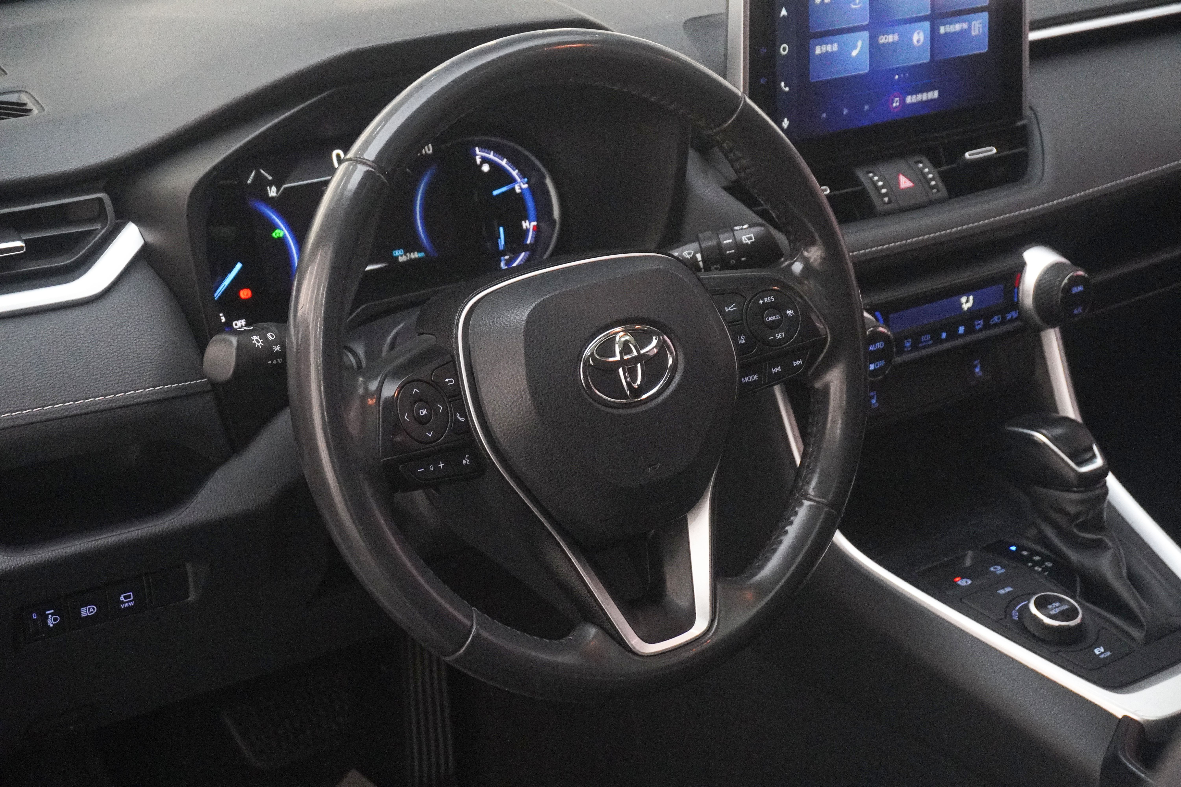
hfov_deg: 37.9
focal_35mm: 52
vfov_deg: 25.8
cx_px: 590
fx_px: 1722
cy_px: 394
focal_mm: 35
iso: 6400
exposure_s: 1/80
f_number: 6.3
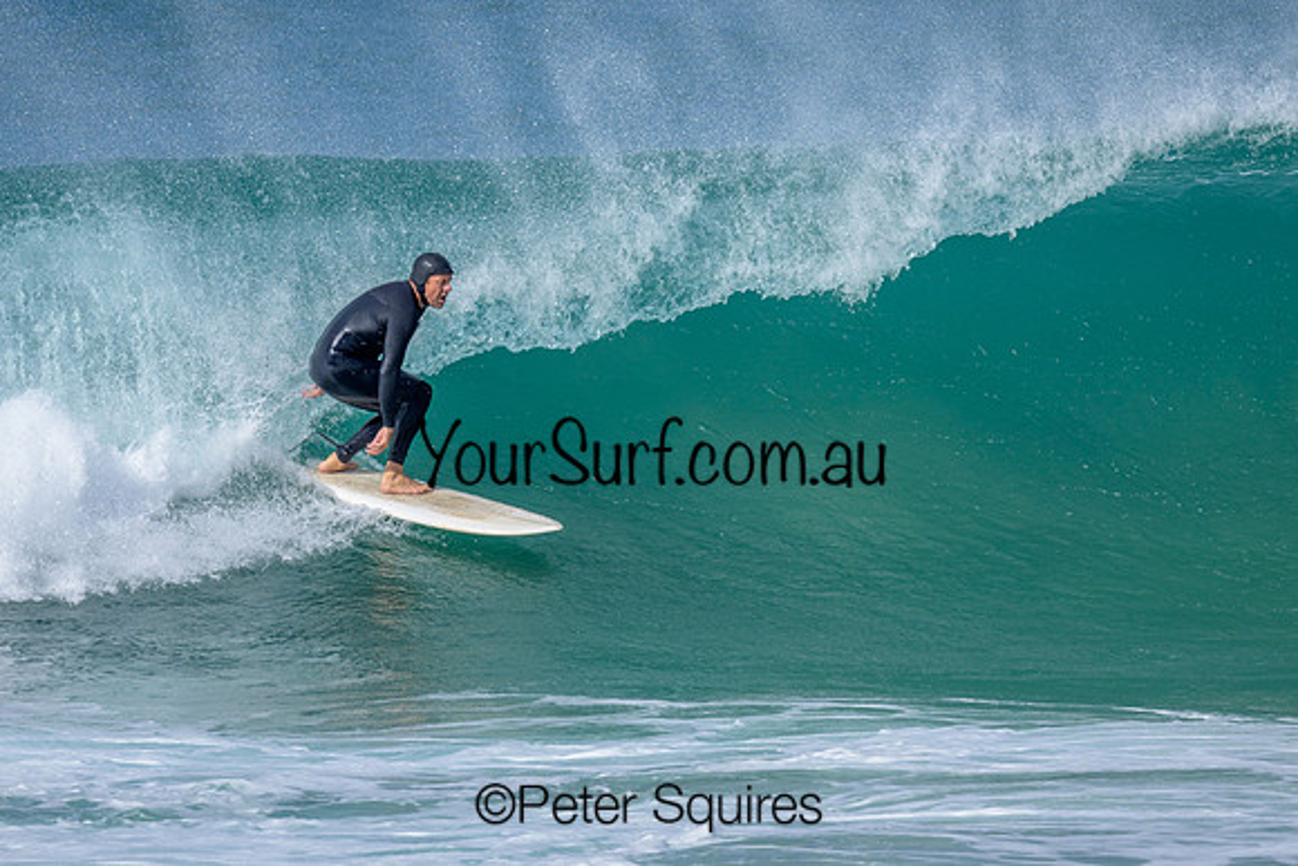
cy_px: 399
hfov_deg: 2.0
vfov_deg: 1.3
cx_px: 557
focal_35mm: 1028
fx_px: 37063
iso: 250
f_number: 6.3
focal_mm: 800
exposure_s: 1/2000
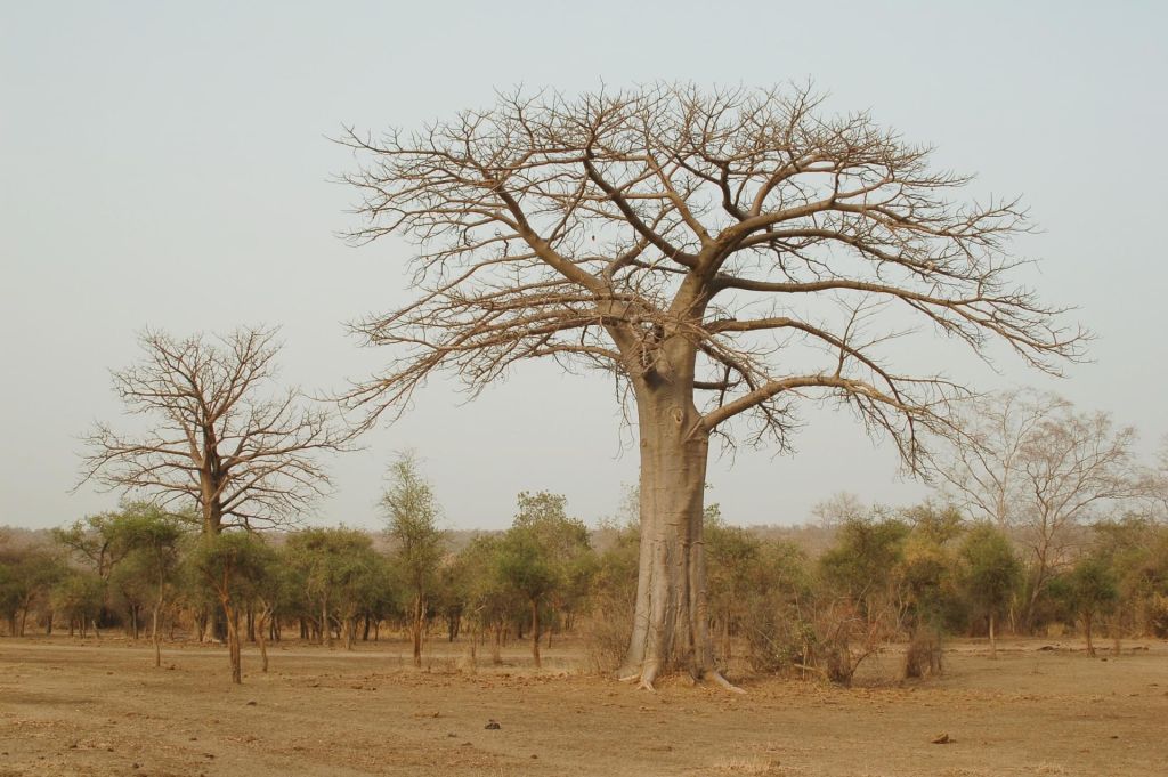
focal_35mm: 52
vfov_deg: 25.7
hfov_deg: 37.9
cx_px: 584
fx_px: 1702
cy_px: 388
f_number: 11
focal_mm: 35
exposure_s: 1/80
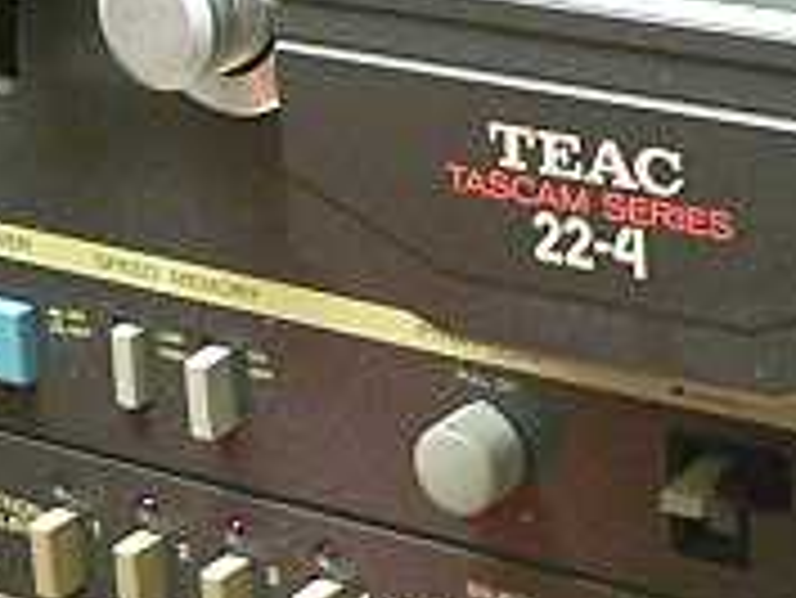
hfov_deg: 14.6
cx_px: 971
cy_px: -162
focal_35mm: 130
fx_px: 2991
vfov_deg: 11.2
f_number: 2.8
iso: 400
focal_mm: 6
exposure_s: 1/4
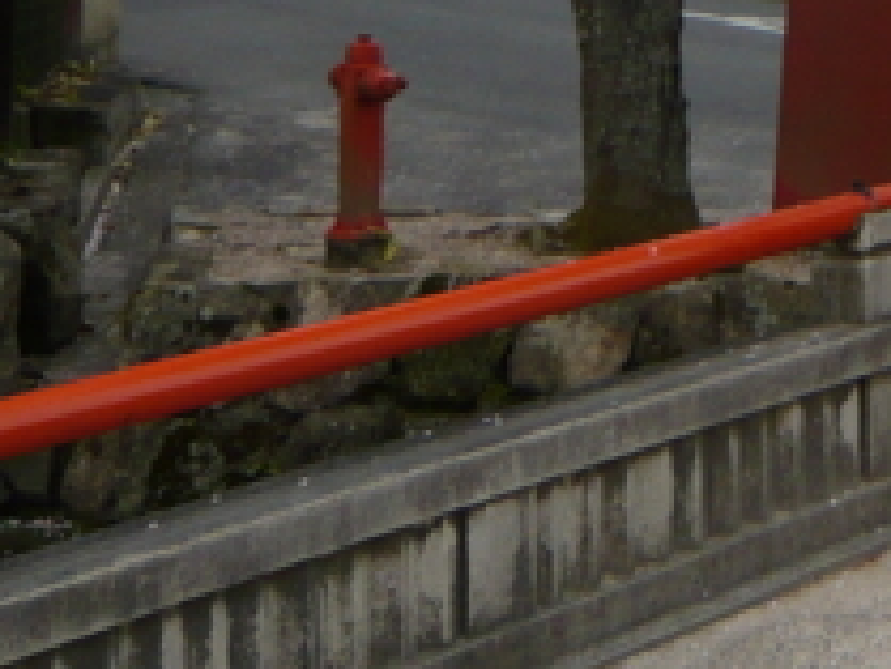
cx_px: 1211
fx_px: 2756
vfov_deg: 12.6
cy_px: -545
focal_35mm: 107
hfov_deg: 17.1
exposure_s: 1/500
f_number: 2.8
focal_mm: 4.6
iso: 100
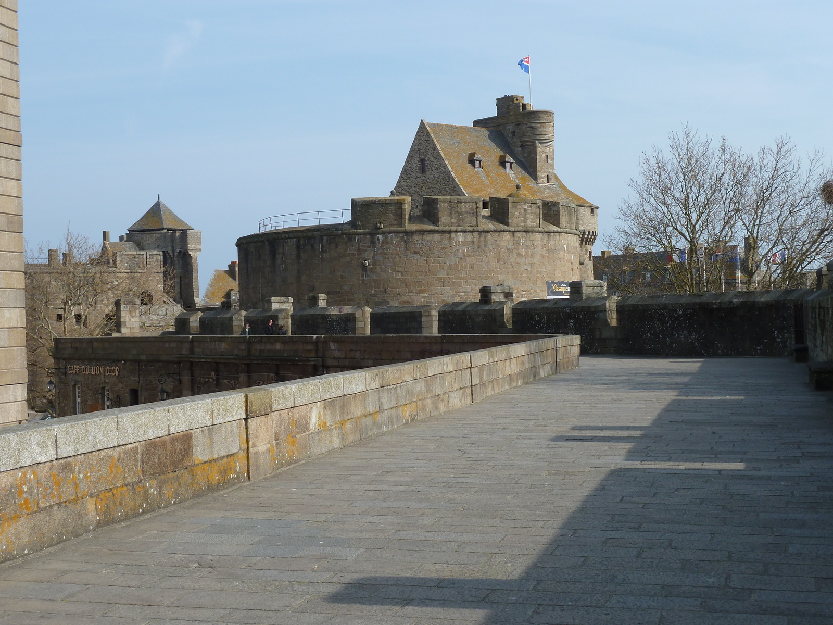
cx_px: 416
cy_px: 312
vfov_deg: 26.6
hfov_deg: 34.9
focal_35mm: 55
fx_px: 1324
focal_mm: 9.1
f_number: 4.5
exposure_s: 1/500
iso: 80
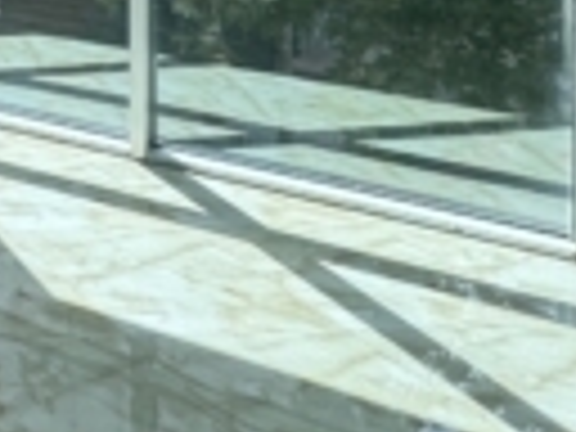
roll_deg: +1.7
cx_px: -554
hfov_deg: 19.2
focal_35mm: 64
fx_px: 1065
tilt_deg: -0.2
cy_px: -252
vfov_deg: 19.4
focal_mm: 2.22
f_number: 2.2
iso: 40
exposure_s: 1/118
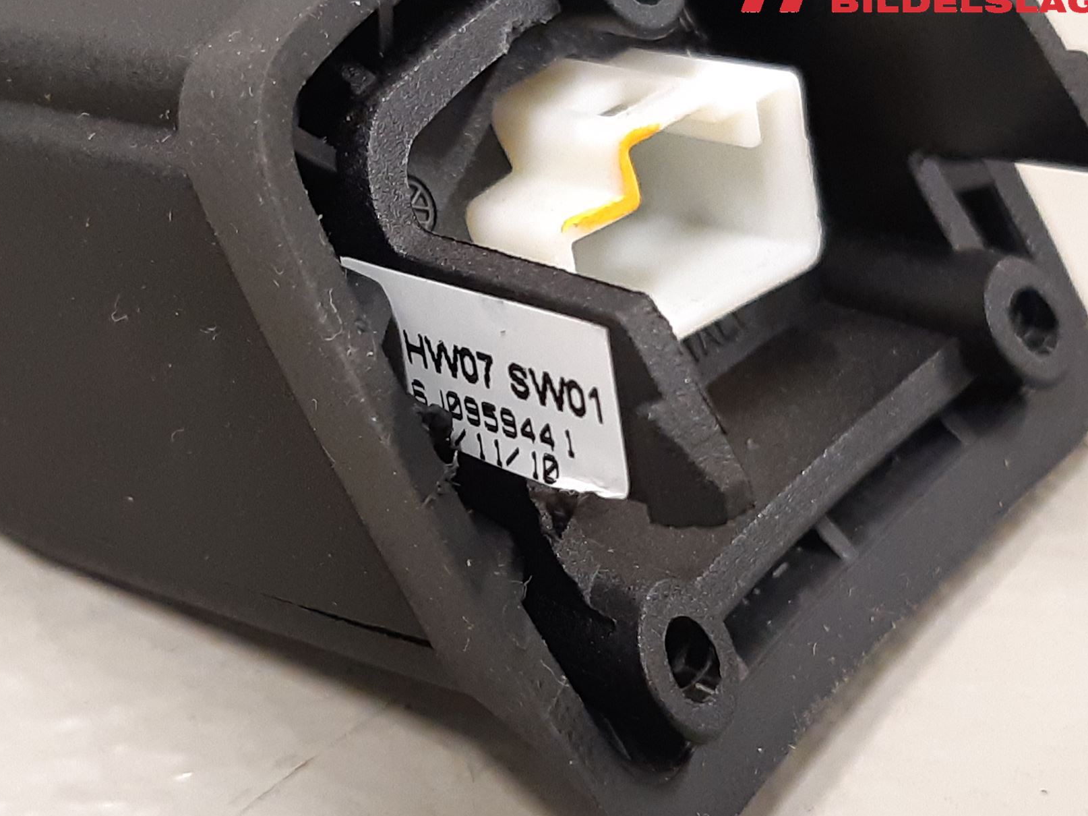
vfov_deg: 42.9
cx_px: 464
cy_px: 416
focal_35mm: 33
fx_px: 1037
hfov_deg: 55.1
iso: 250
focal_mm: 3.93
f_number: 1.7
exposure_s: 1/40
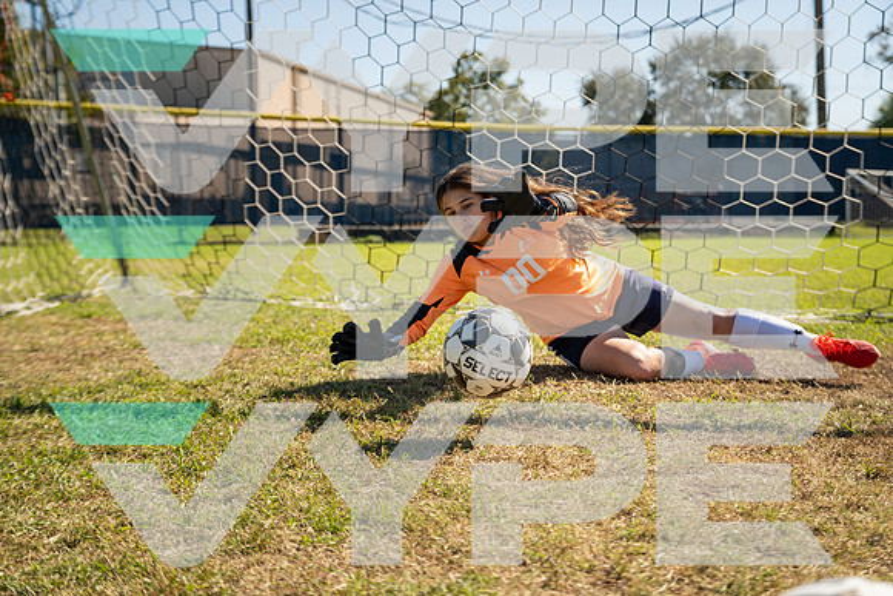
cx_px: 446
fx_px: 1290
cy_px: 298
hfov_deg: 38.2
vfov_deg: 26.0
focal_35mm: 52
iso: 100
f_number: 3.2
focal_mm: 52
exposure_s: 1/1000
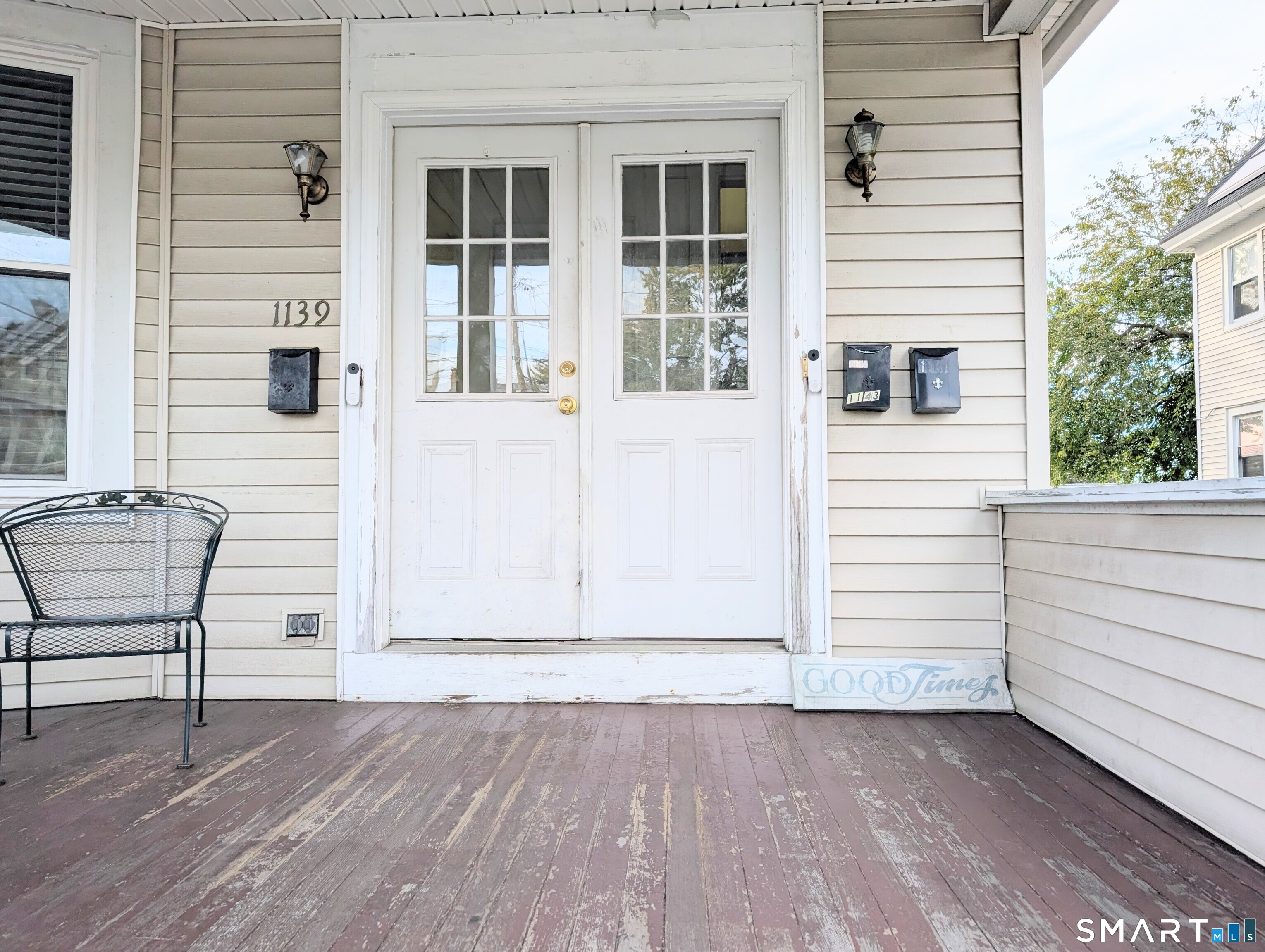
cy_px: 476
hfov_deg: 71.5
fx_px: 878
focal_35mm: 24
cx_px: 632
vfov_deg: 56.9
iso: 22
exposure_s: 1/464
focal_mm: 6.9
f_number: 1.68
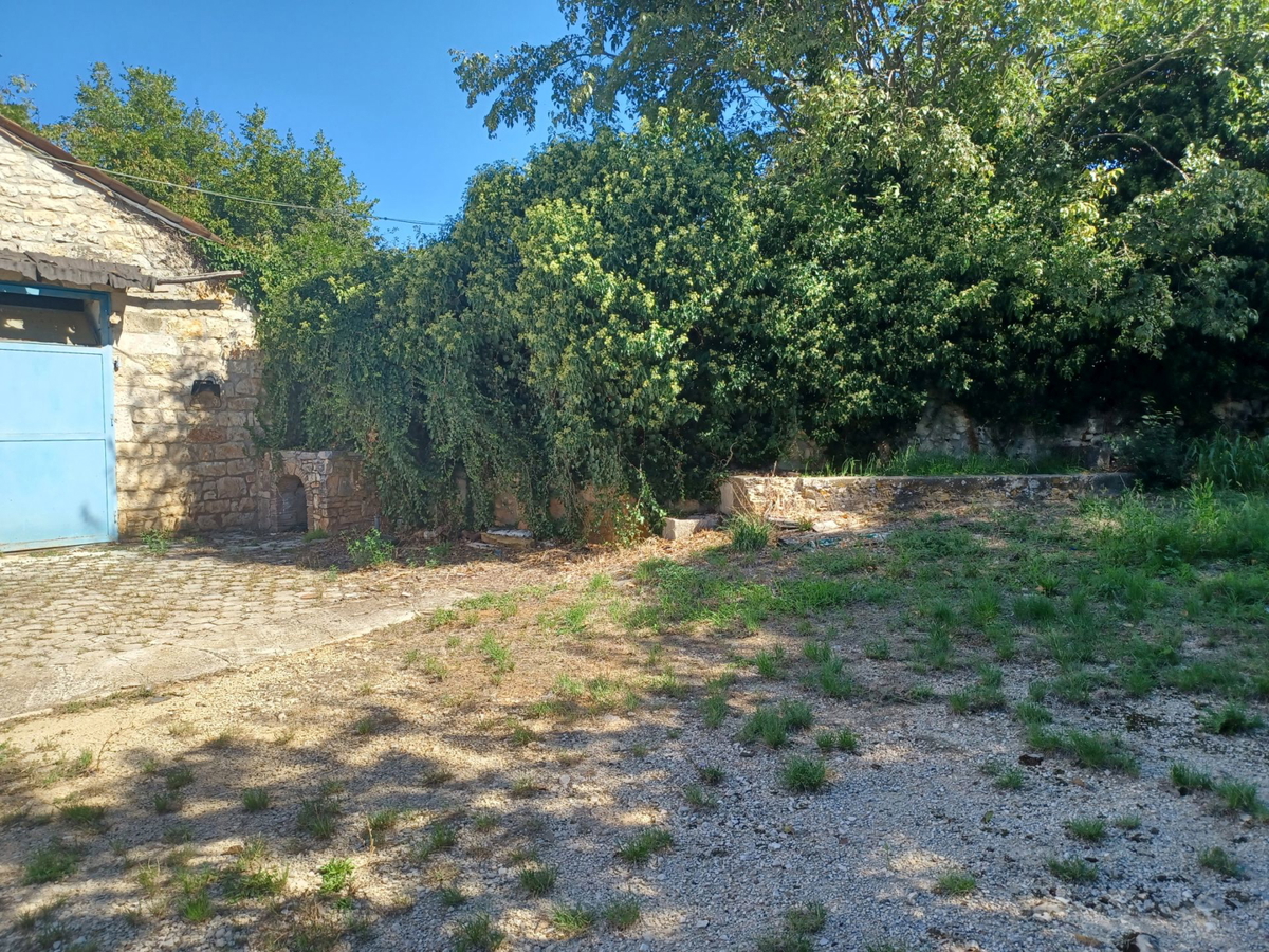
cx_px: 634
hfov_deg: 69.4
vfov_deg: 54.9
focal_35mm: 25
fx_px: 916
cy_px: 476
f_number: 1.8
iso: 32
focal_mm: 4.6
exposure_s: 1/214
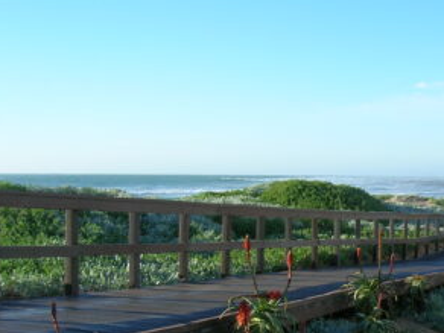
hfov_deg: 28.9
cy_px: 221
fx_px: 821
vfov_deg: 22.8
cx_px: 414
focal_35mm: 64
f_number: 4.9
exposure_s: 1/195
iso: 50
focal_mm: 5.7
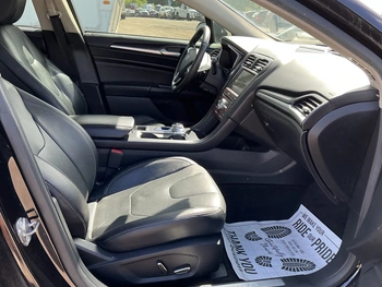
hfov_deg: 56.6
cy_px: 162
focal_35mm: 32
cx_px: 217
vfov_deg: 44.1
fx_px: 353
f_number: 1.8
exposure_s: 1/122
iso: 20
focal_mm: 3
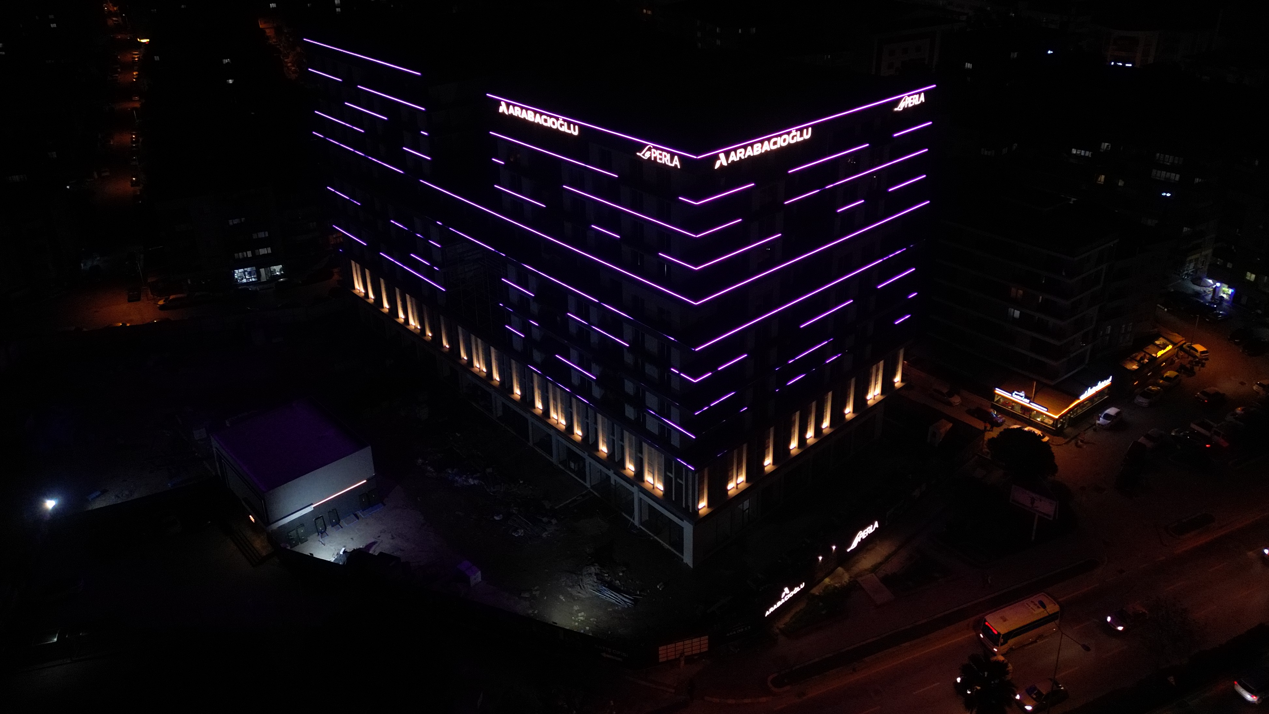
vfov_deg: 42.3
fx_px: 908
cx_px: 651
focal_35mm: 27
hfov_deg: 69.9
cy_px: 234
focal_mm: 6.72
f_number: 1.7
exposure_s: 1/100
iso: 1600
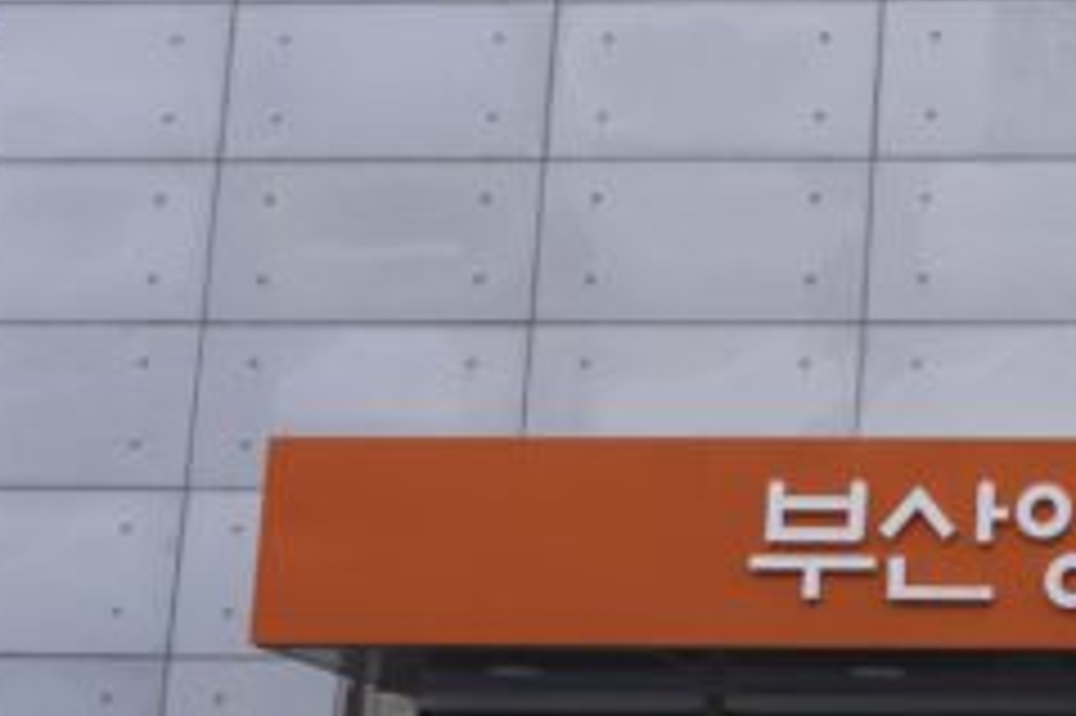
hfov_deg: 15.6
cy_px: 417
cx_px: 1661
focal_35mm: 120
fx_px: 3584
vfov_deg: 11.4
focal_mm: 28
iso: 100
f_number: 5
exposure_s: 1/100
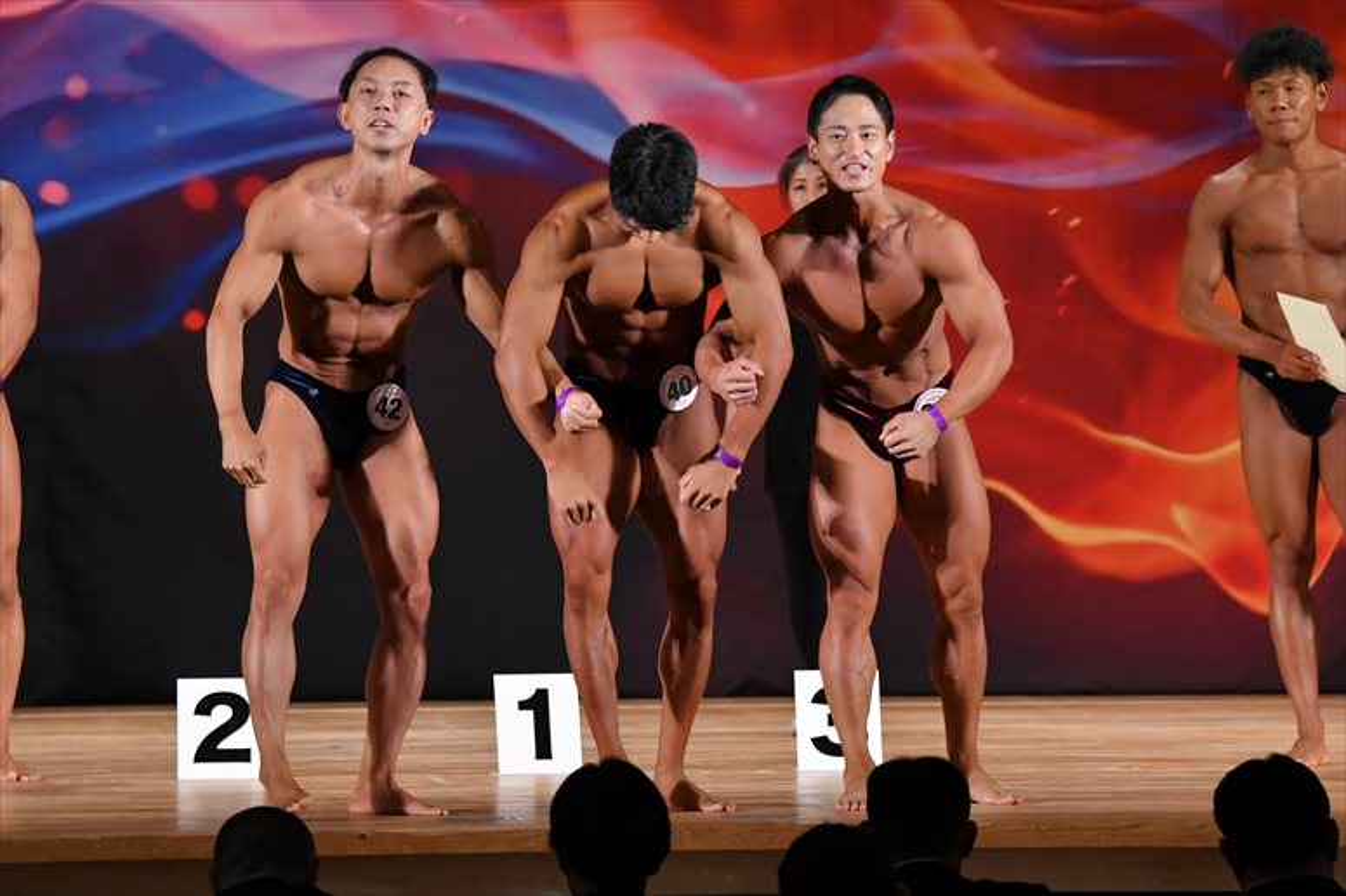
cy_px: 448
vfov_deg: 6.1
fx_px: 8409
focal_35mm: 225
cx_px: 673
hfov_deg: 9.2
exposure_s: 1/400
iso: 3200
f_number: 5.6
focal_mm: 150
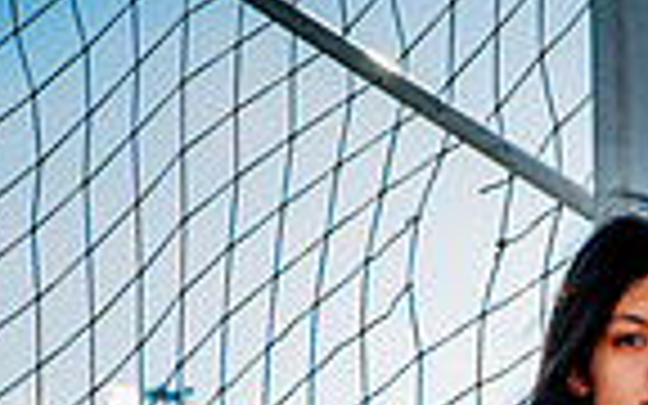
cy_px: 999
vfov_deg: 7.0
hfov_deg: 11.8
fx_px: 3091
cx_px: 644
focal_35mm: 175
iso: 125
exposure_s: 1/320
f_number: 5.6
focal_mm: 55
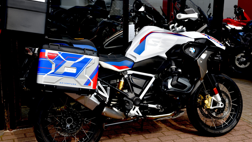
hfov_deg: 37.8
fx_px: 368
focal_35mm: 55
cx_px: 125
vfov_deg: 21.8
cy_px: 71
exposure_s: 1/160
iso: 100
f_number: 6.3
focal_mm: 52
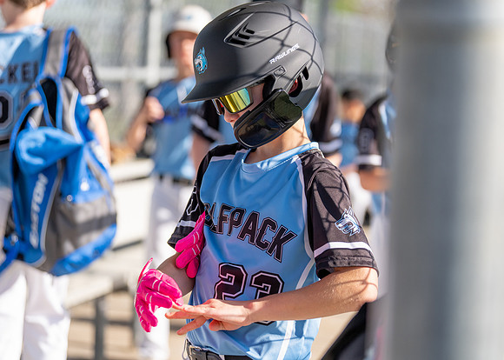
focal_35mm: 100
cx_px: 262
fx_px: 1432
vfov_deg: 14.3
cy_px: 180
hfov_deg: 20.0
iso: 320
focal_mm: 95
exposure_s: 1/2500
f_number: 2.8
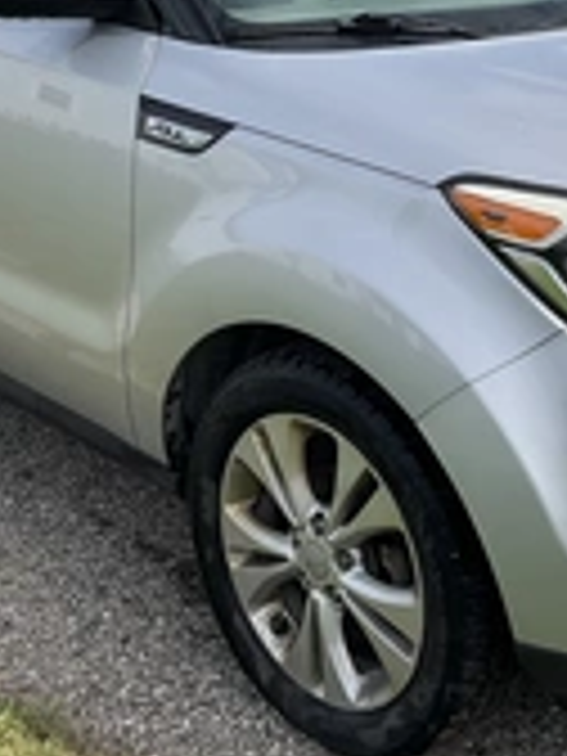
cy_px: 194
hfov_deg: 21.1
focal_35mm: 69
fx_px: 1507
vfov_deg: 27.8
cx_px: 428
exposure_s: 1/1577
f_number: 1.8
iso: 25
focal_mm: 3
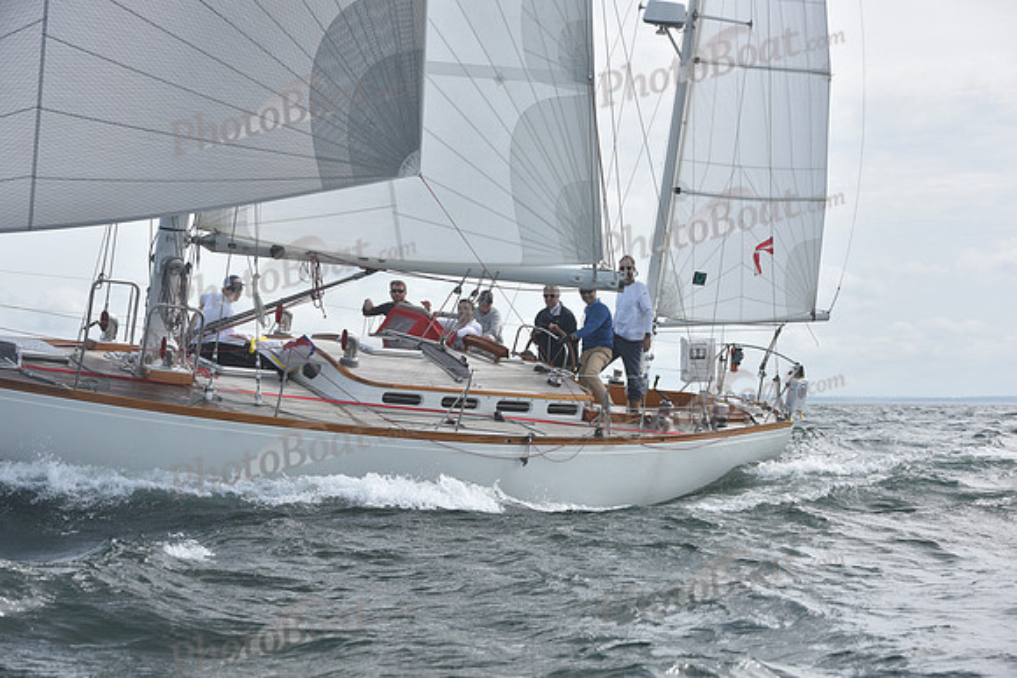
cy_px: 339
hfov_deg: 28.8
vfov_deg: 19.5
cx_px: 508
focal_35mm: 70
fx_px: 1978
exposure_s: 1/800
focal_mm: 70
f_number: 7.1
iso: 200
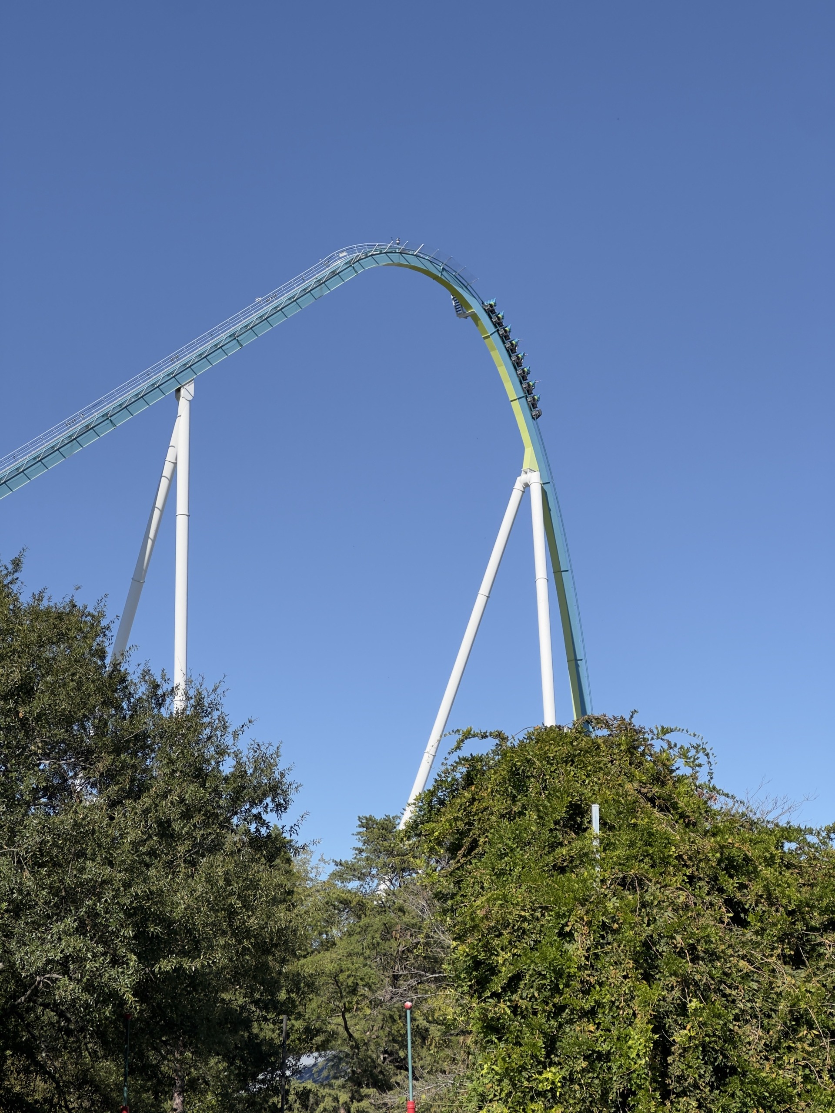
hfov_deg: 19.1
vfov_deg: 25.3
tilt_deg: +12.8
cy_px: 556
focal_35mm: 77
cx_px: 418
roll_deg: -1.4
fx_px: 2477
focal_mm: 9
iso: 32
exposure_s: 1/797
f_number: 2.8
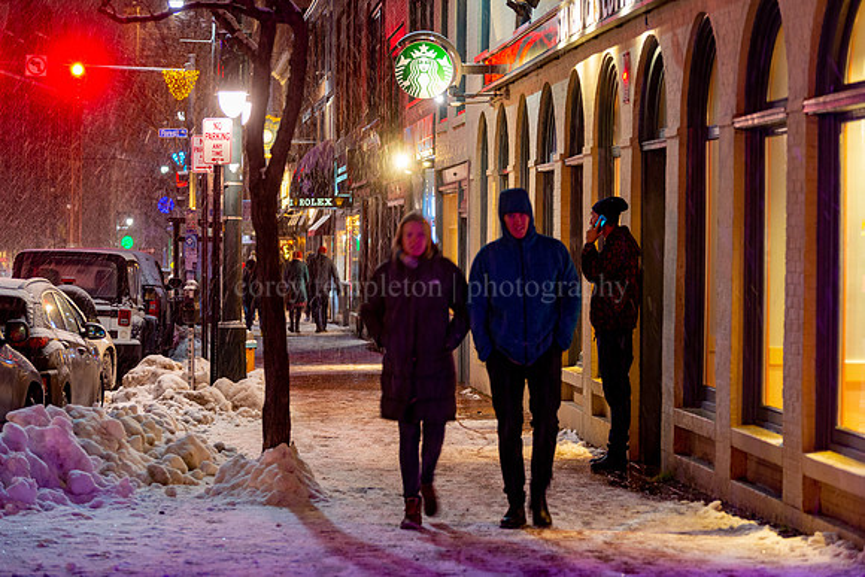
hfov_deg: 18.4
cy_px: 288
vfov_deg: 12.3
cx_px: 432
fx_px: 2669
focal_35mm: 111
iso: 1000
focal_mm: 110
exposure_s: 1/13
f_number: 5
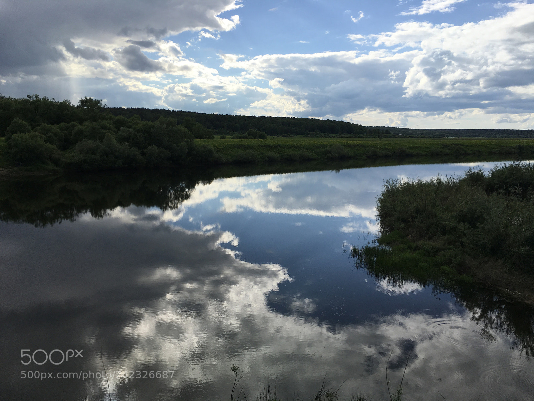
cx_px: 267
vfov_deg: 48.2
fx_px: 447
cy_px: 200
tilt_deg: -9.3
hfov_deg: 61.7
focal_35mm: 29
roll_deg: -0.5
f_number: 2.2
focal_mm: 4.15
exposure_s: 1/2404
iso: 25
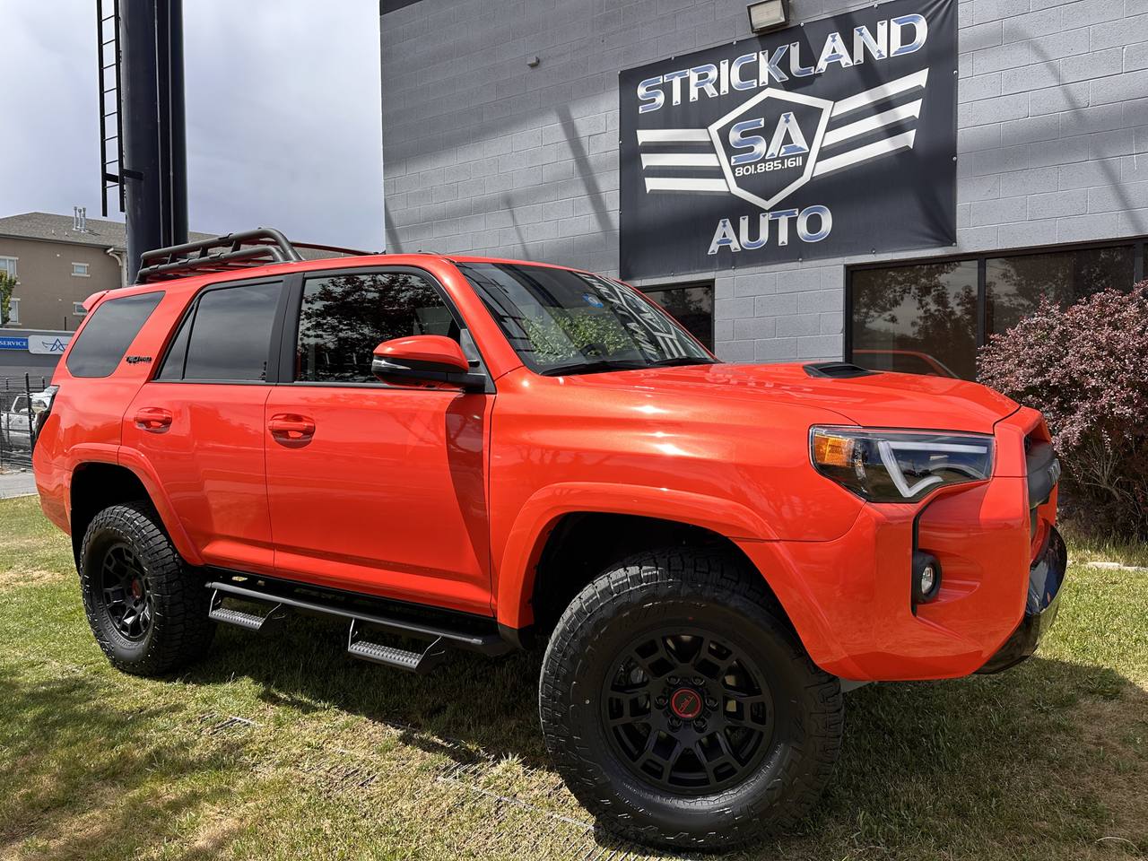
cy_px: 430
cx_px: 574
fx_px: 796
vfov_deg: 56.8
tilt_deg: -1.7
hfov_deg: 71.6
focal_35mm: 24
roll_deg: +0.6
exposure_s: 1/2410
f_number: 1.78
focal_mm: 6.86
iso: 80
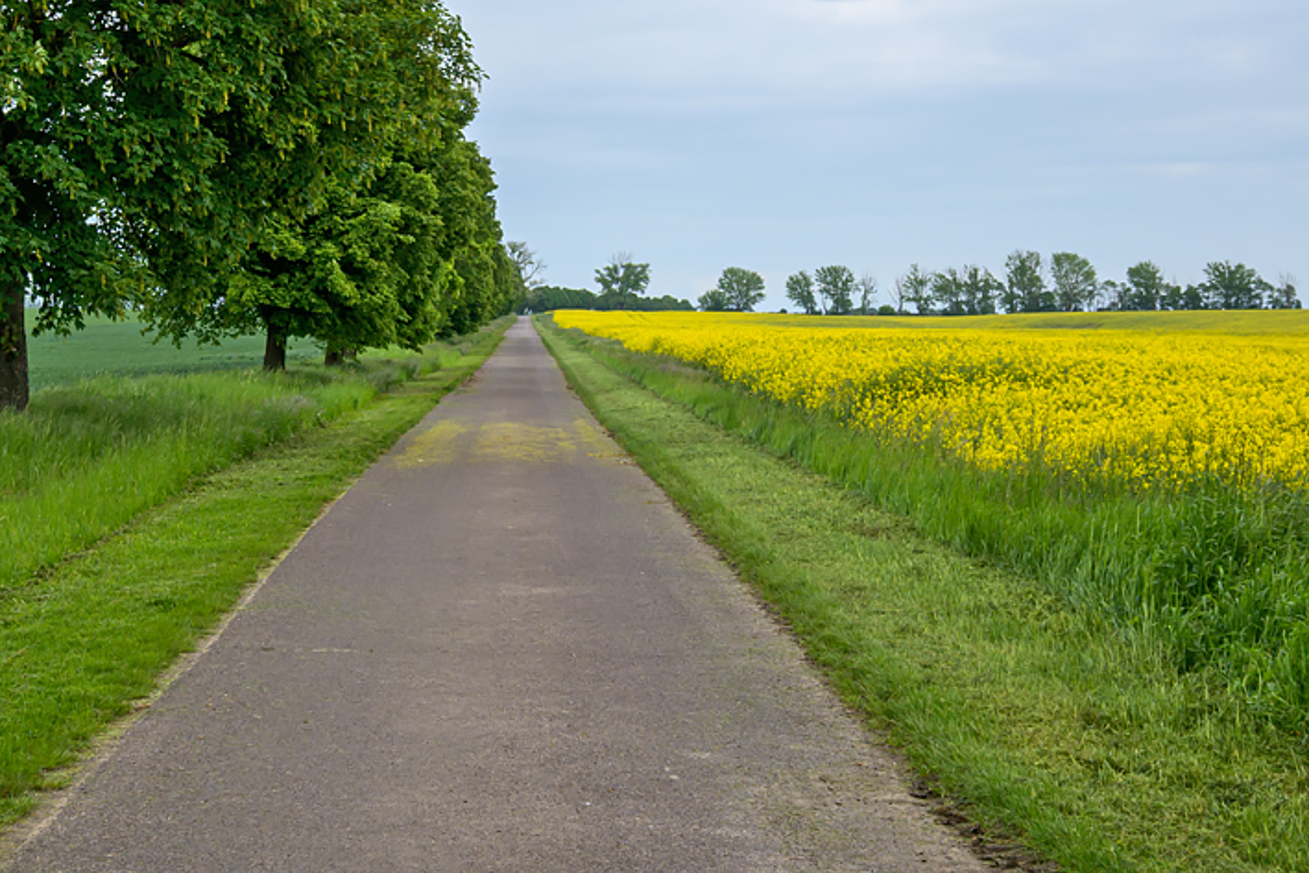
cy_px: 231
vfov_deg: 20.1
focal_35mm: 67
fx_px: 2446
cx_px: 480
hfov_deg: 29.8
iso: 200
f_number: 8
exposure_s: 1/500
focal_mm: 26.5
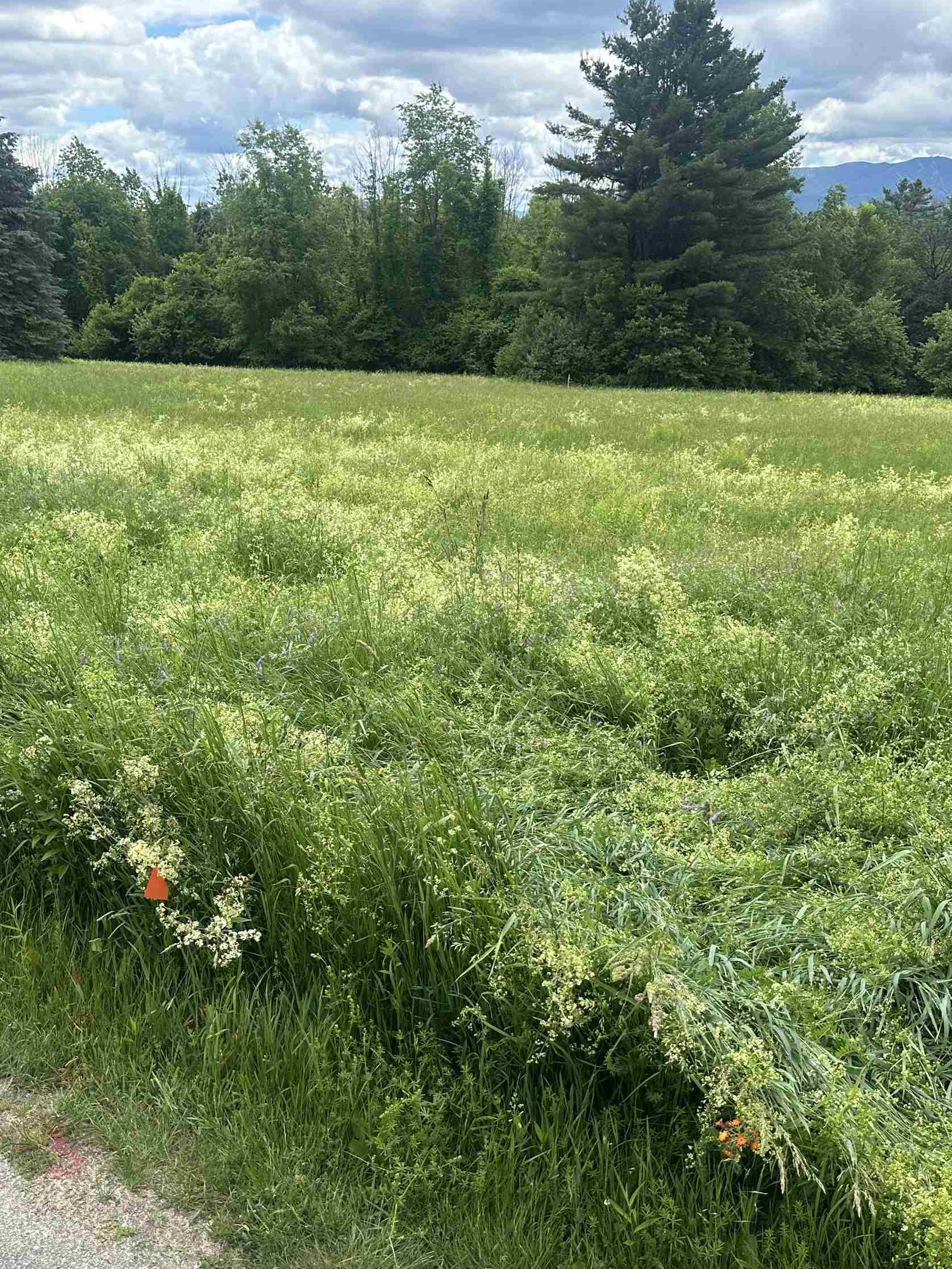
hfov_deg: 42.8
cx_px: 386
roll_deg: +0.5
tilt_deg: -17.0
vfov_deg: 55.3
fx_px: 1210
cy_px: 620
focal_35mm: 33
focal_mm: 6.86
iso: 80
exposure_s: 1/2070
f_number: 1.78
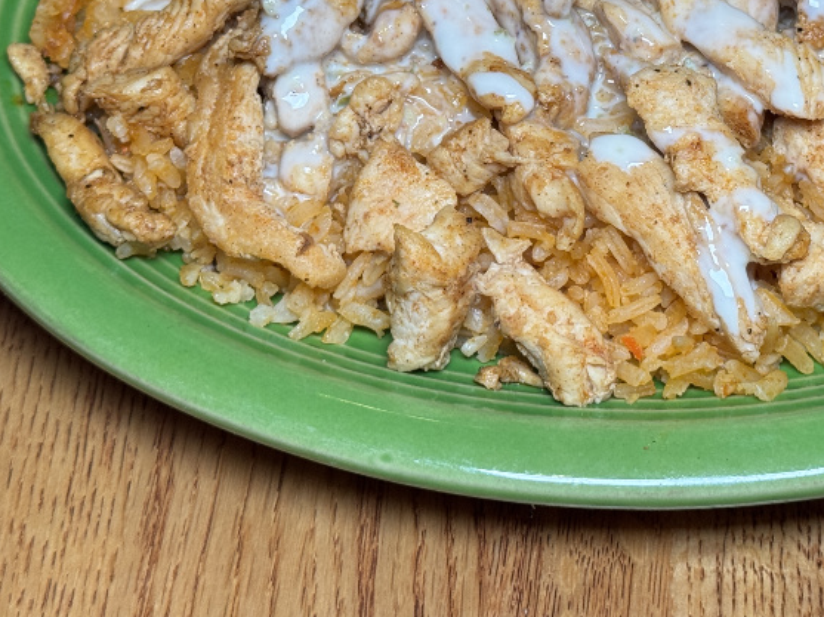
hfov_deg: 21.8
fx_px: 2117
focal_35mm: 89
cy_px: 47
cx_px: 630
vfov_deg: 16.3
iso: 80
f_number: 1.8
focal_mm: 6.8
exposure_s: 1/60
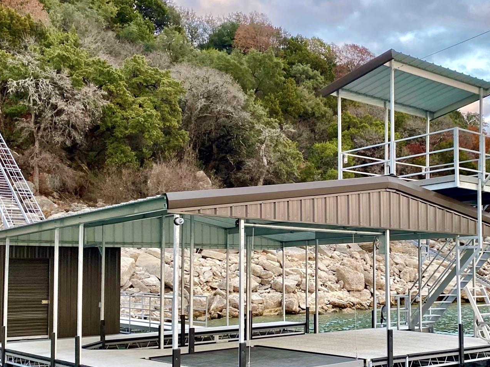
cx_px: 320
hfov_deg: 44.3
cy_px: 241
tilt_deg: +3.1
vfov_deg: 34.1
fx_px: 594
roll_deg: -1.6
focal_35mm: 42
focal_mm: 4.25
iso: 125
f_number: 1.8
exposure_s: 1/121
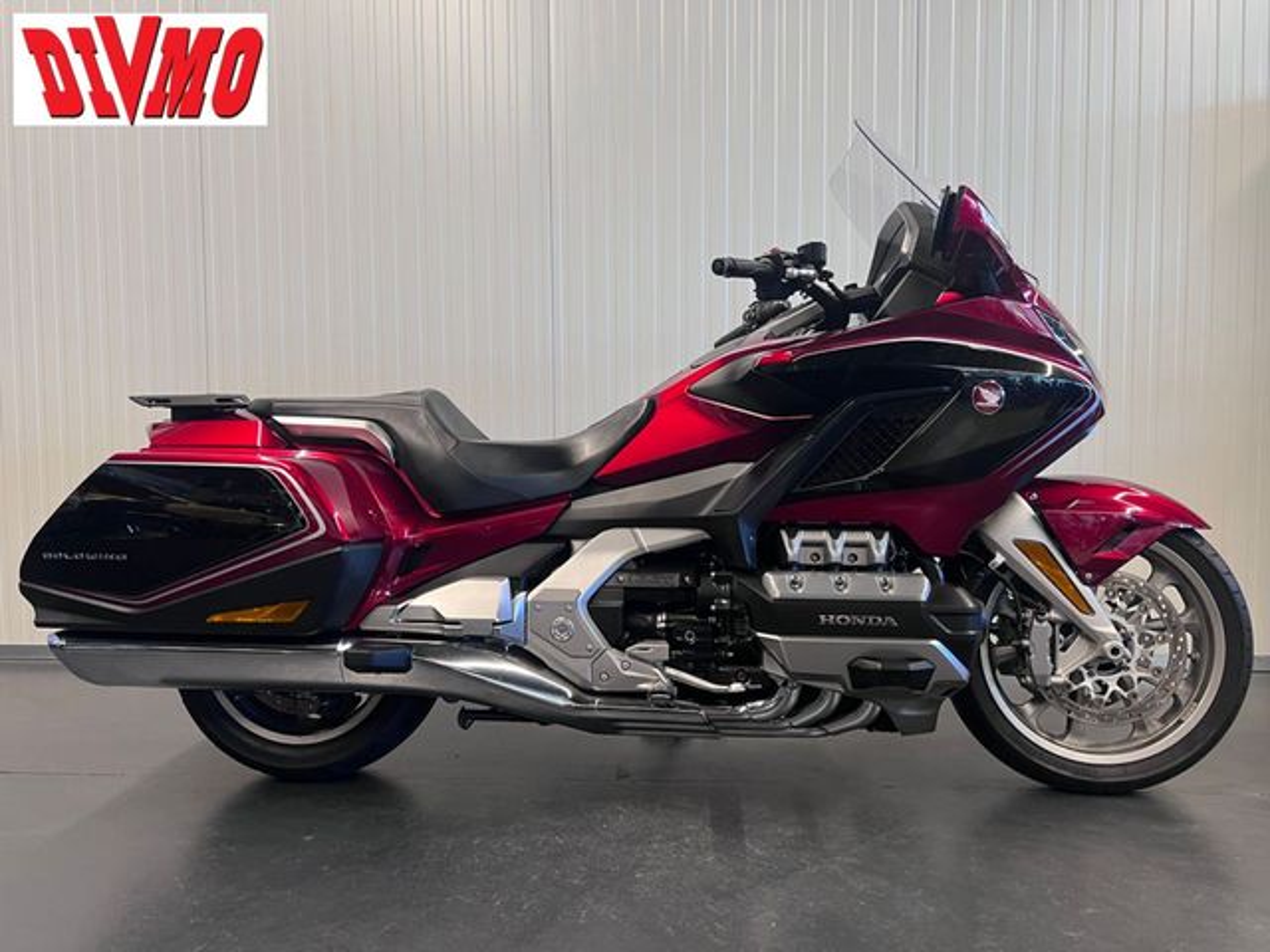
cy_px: 476
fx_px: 954
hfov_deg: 67.3
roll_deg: +0.5
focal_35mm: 26
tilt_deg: -2.6
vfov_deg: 53.1
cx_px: 635
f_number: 1.5
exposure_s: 1/50
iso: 64
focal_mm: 5.7
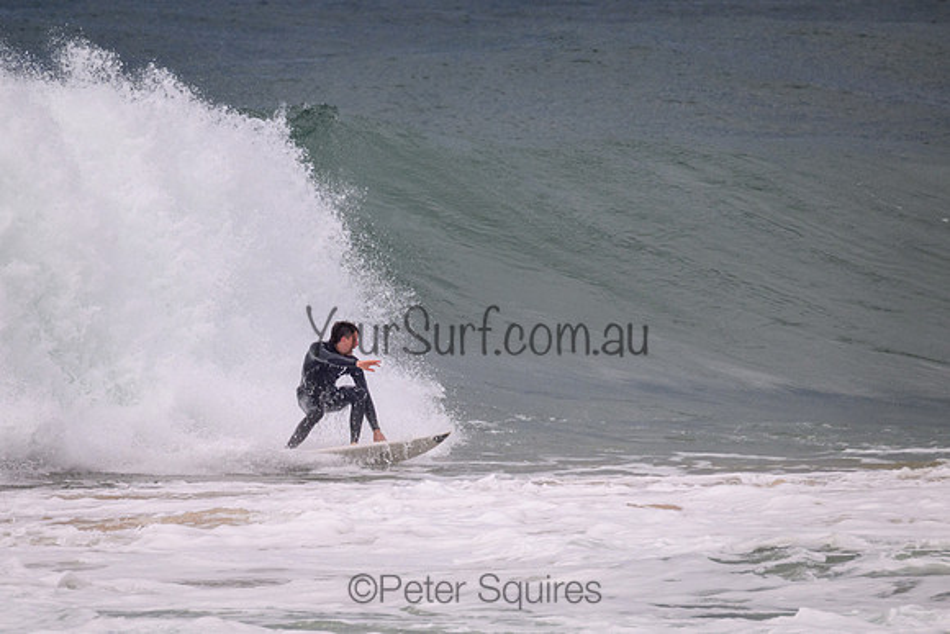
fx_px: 26550
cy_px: 370
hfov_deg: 2.0
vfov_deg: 1.4
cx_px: 342
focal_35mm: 1006
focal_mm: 760
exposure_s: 1/2000
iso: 560
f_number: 11
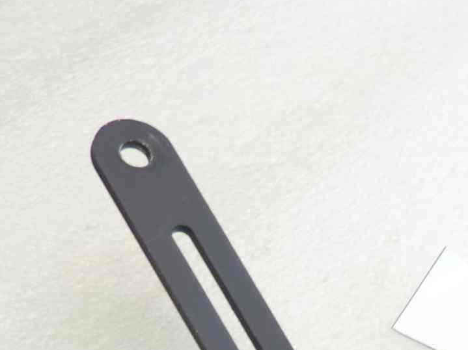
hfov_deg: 21.0
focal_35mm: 89
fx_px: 1203
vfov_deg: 15.0
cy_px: 578
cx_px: 500
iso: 80
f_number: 3.3
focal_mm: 4.1
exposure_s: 1/15
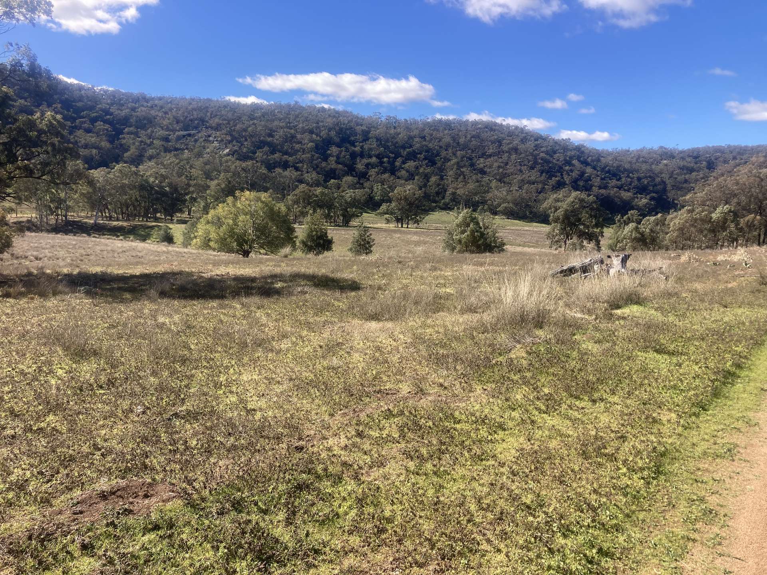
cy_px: 288
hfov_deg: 63.4
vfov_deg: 49.7
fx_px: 620
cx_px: 384
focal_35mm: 28
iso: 20
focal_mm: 3.99
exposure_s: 1/1116
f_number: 1.8
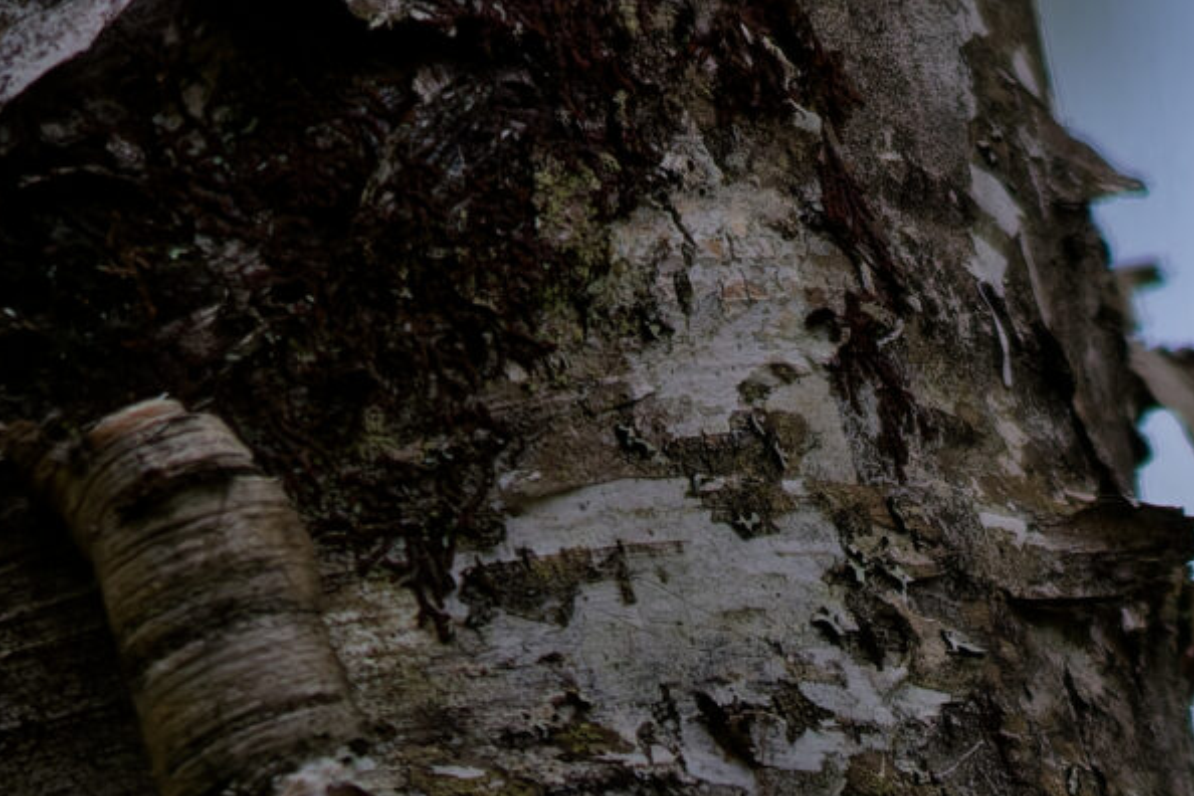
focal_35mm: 3231
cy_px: 1215
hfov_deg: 0.6
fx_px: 107153
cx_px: 1069
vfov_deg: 0.4
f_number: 7.1
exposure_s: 1/800
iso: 800
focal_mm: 500
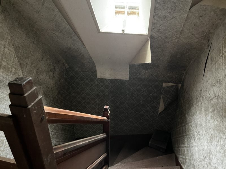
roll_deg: -1.2
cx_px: 113
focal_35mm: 26
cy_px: 84
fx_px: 170
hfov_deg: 67.3
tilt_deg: -28.8
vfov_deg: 53.1
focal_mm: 5.1
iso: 640
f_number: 1.6
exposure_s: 1/30
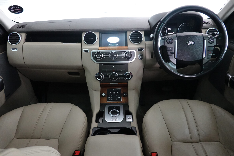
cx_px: 117
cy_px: 78
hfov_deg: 73.7
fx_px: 156
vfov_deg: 53.1
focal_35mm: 24
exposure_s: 1/40
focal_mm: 9
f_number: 2.8
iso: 2500
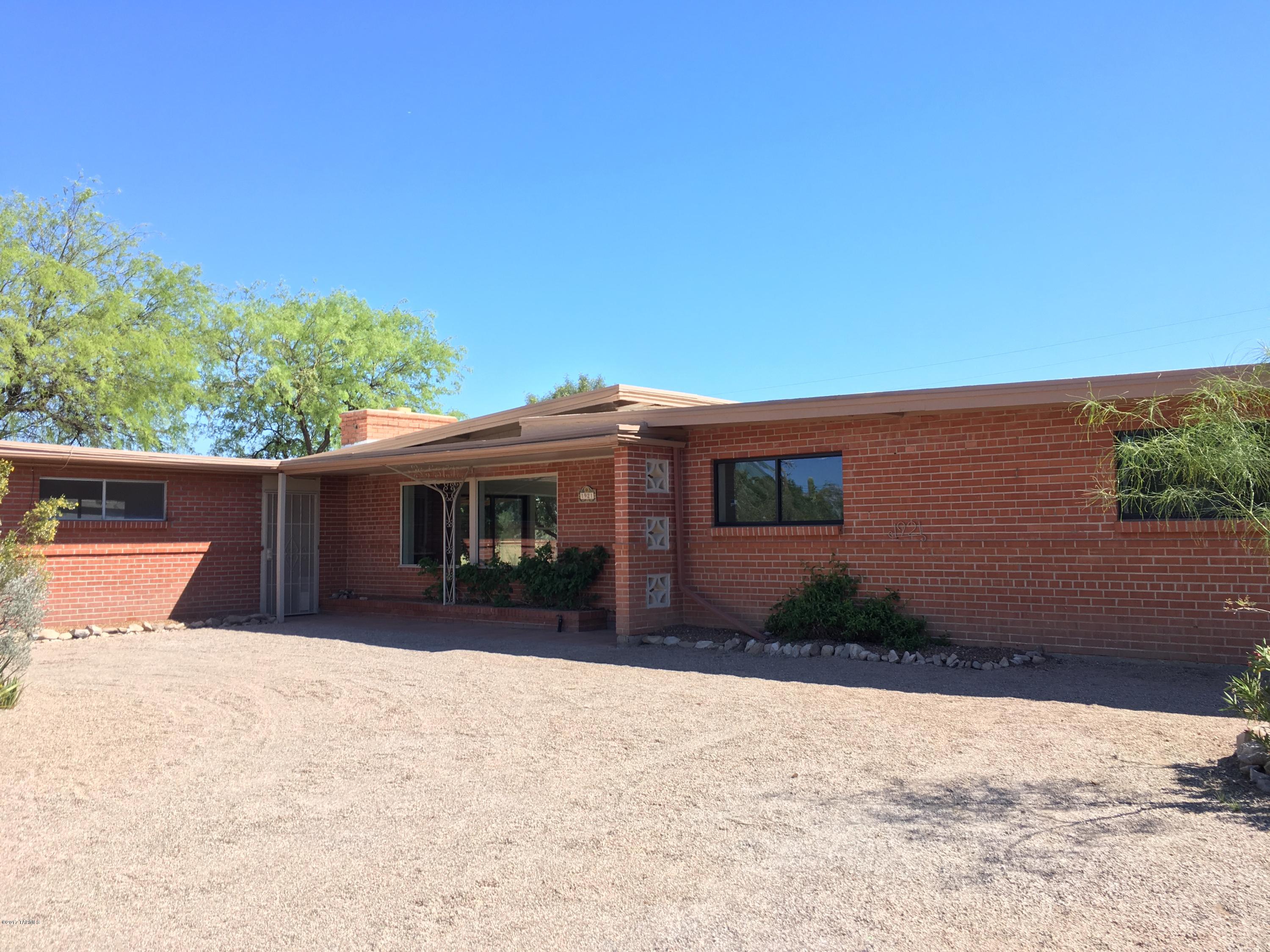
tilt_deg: +1.6
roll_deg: +0.2
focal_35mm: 29
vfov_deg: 48.2
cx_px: 635
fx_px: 1064
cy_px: 476
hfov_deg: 61.7
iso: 25
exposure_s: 1/680
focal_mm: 4.15
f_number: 2.2
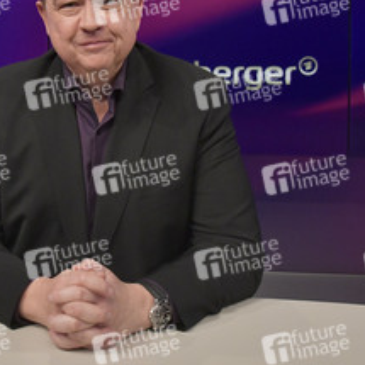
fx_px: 573
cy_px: 132
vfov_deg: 35.1
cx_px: 91
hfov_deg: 34.6
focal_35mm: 48
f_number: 6.3
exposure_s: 1/200
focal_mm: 27
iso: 2500
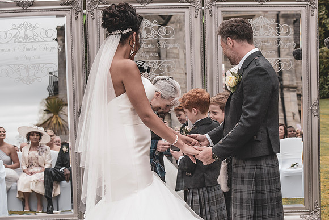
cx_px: 214
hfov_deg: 22.3
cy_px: 117
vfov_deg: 15.1
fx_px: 831
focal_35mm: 91
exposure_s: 1/320
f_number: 5.6
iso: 250
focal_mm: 70
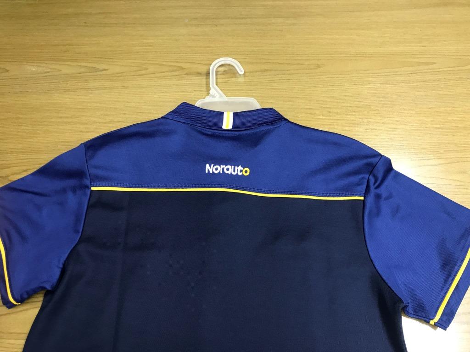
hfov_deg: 63.4
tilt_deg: -65.2
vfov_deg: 49.7
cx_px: 235
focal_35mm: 28
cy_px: 176
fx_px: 380
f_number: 1.8
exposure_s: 1/20
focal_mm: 3.99
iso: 40
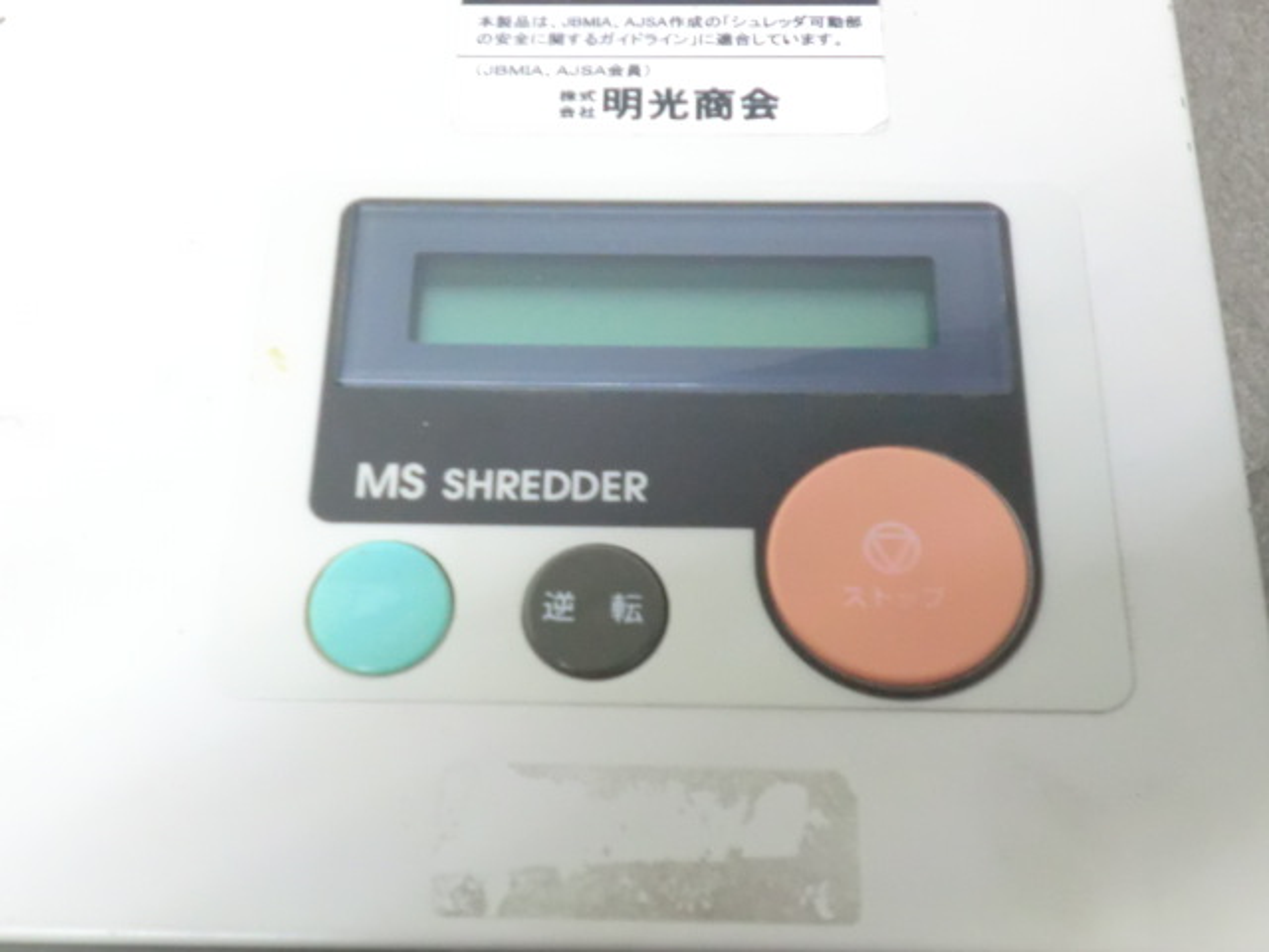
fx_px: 1650
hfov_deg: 42.1
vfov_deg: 32.2
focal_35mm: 45
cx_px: 634
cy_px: 476
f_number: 4.3
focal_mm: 8.2
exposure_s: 1/25
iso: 800
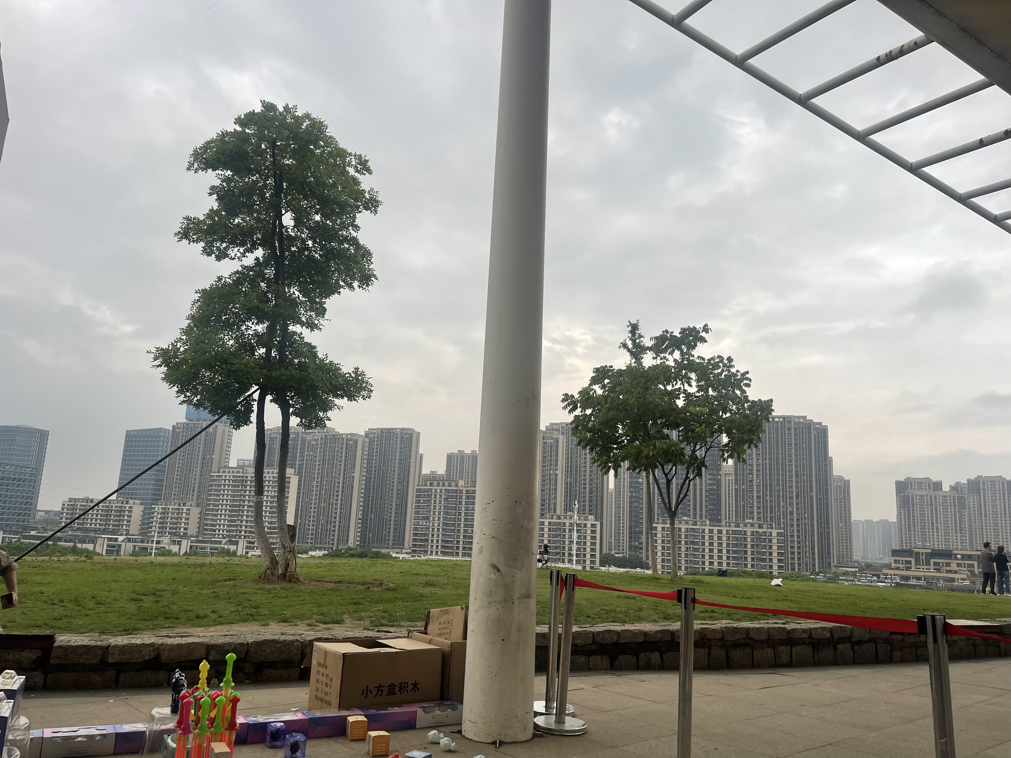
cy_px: 379
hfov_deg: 67.3
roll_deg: -3.4
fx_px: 759
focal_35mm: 26
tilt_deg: +11.1
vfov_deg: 53.1
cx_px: 506
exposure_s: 1/216
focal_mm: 5.1
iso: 32
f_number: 1.6
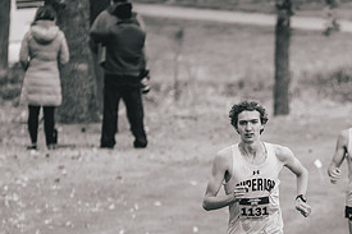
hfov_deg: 2.4
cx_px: 314
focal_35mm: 844
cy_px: 228
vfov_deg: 1.6
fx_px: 8247
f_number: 6.3
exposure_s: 1/800
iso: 400
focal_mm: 400
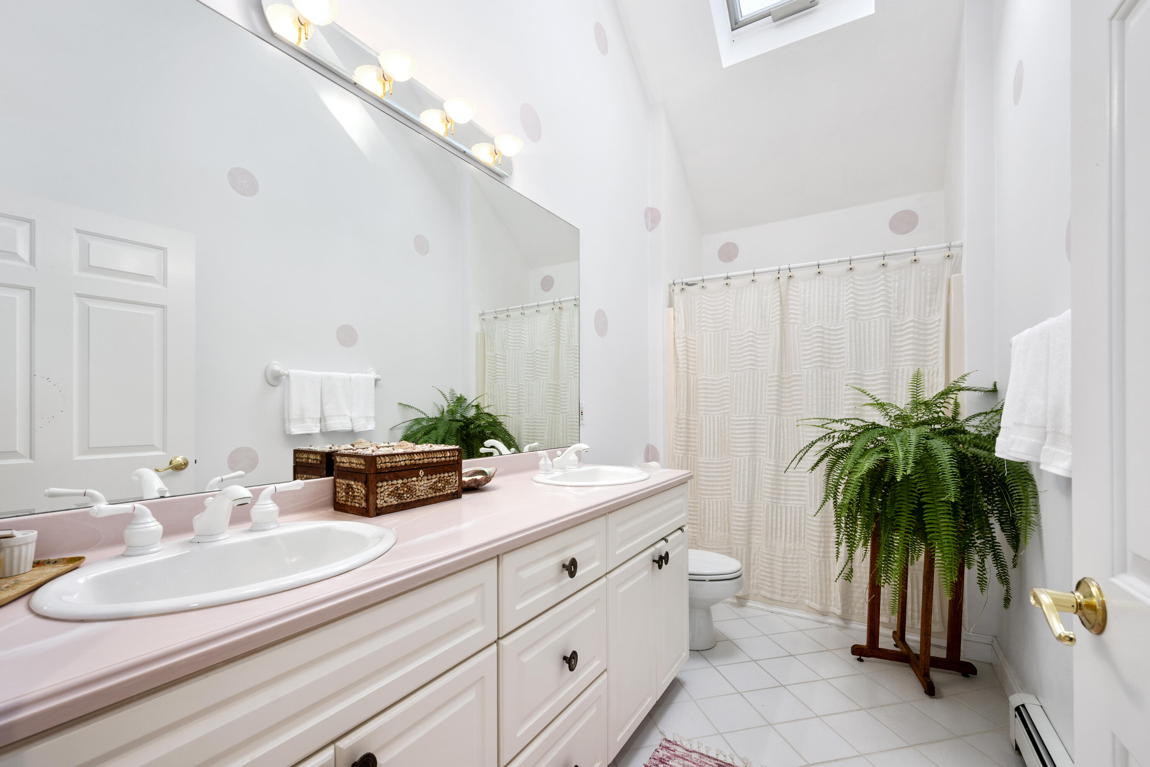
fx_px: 479
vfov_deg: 77.3
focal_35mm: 15
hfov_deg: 100.4
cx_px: 575
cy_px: 384
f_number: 8
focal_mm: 15
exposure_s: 1/6
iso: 320
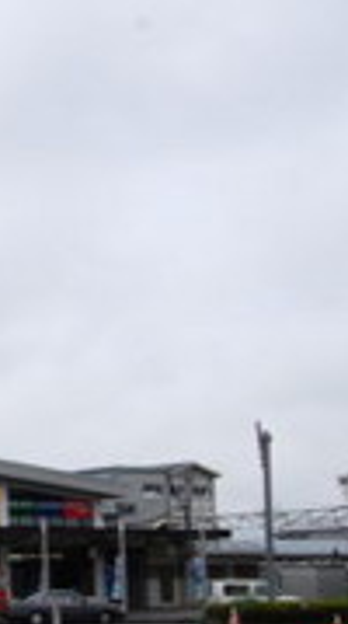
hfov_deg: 12.4
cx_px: -313
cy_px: 437
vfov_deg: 24.3
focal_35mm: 87
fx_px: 1435
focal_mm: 22
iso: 200
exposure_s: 1/400
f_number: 10
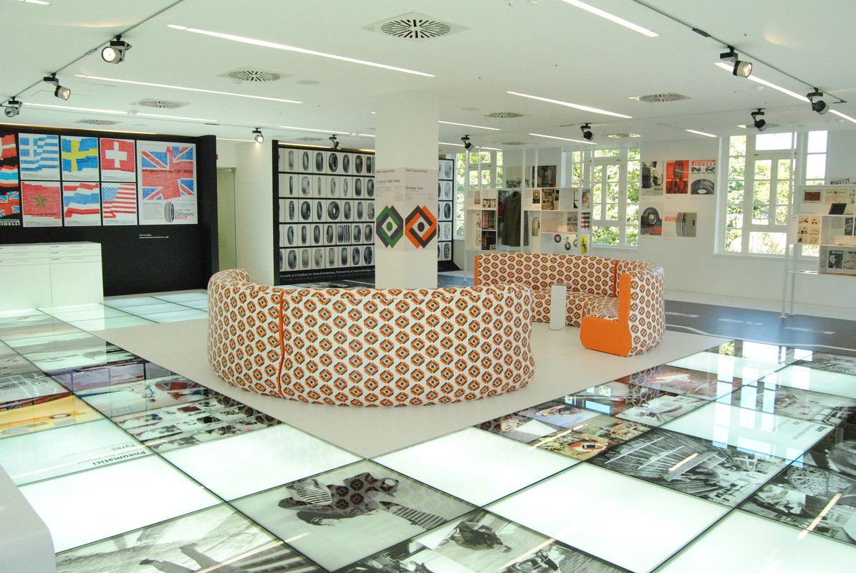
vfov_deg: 48.1
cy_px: 286
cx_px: 428
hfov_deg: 67.3
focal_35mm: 27
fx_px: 643
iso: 1600
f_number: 6.3
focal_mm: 18
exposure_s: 1/320
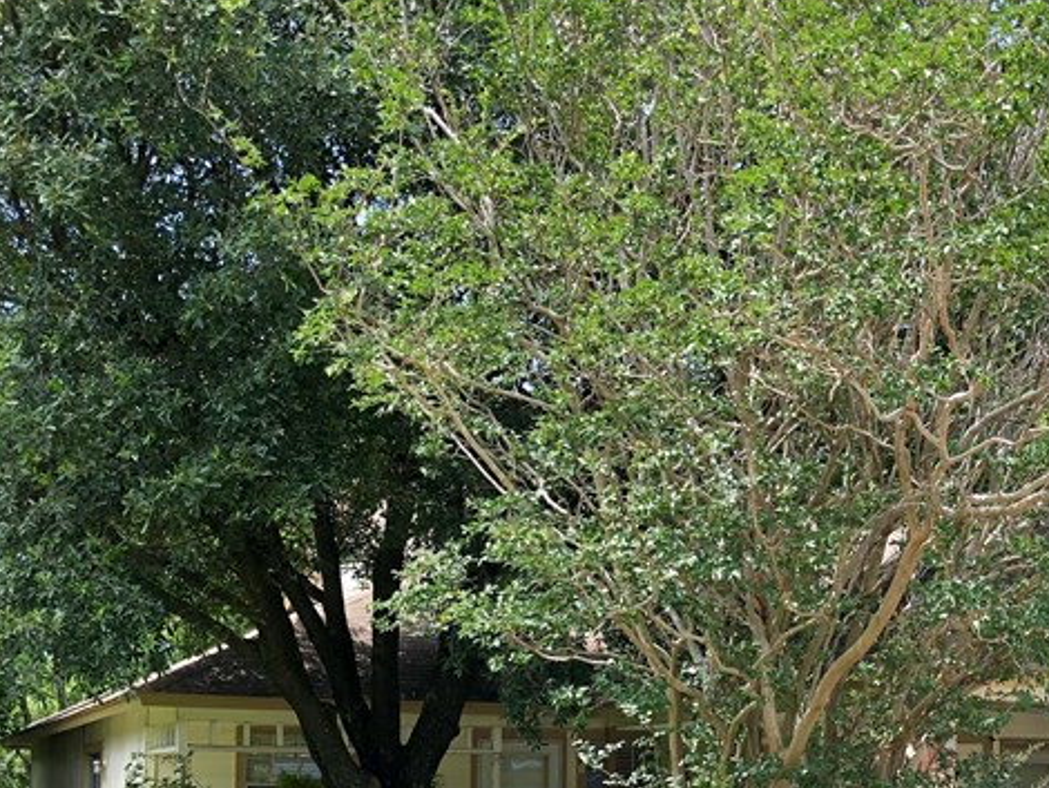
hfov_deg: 31.0
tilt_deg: +5.6
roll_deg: +0.7
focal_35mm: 61
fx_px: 1849
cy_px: 681
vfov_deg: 23.5
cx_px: 819
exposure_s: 1/517
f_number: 1.8
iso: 20
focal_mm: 4
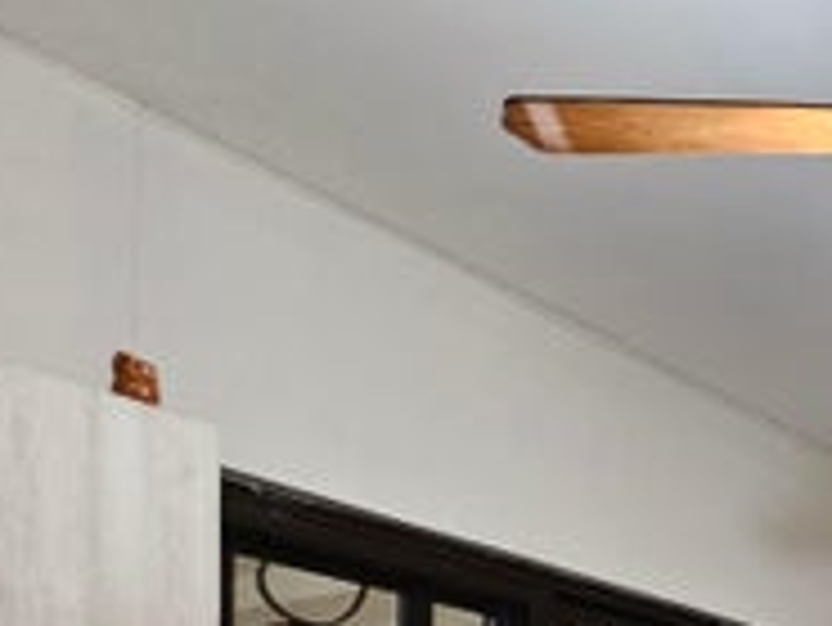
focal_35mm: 45
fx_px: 1082
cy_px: 928
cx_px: 1372
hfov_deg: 25.2
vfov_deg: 25.0
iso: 160
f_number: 2.2
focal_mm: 2.2
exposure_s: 1/60
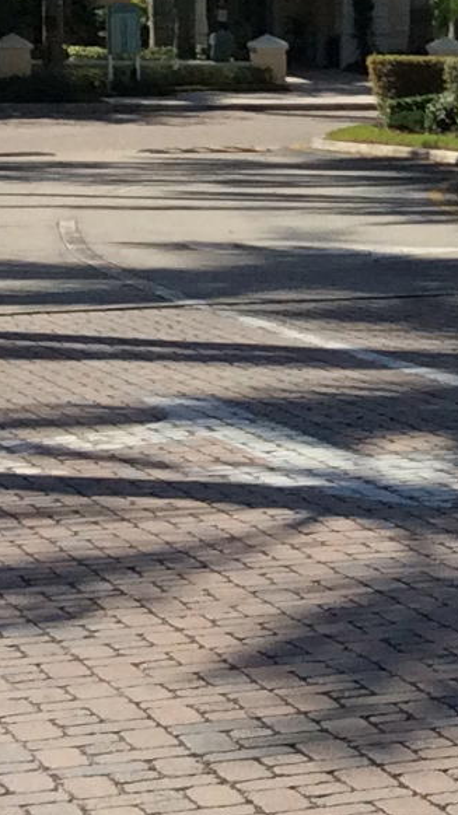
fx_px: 3457
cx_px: 825
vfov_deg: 13.4
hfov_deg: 7.4
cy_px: 126
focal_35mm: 160
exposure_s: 1/1972
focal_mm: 3.3
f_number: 2.4
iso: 32
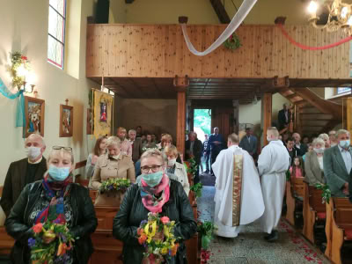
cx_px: 176
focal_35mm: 24
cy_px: 132
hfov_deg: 71.6
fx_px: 244
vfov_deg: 56.8
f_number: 1.9
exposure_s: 1/25
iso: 320
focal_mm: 3.94
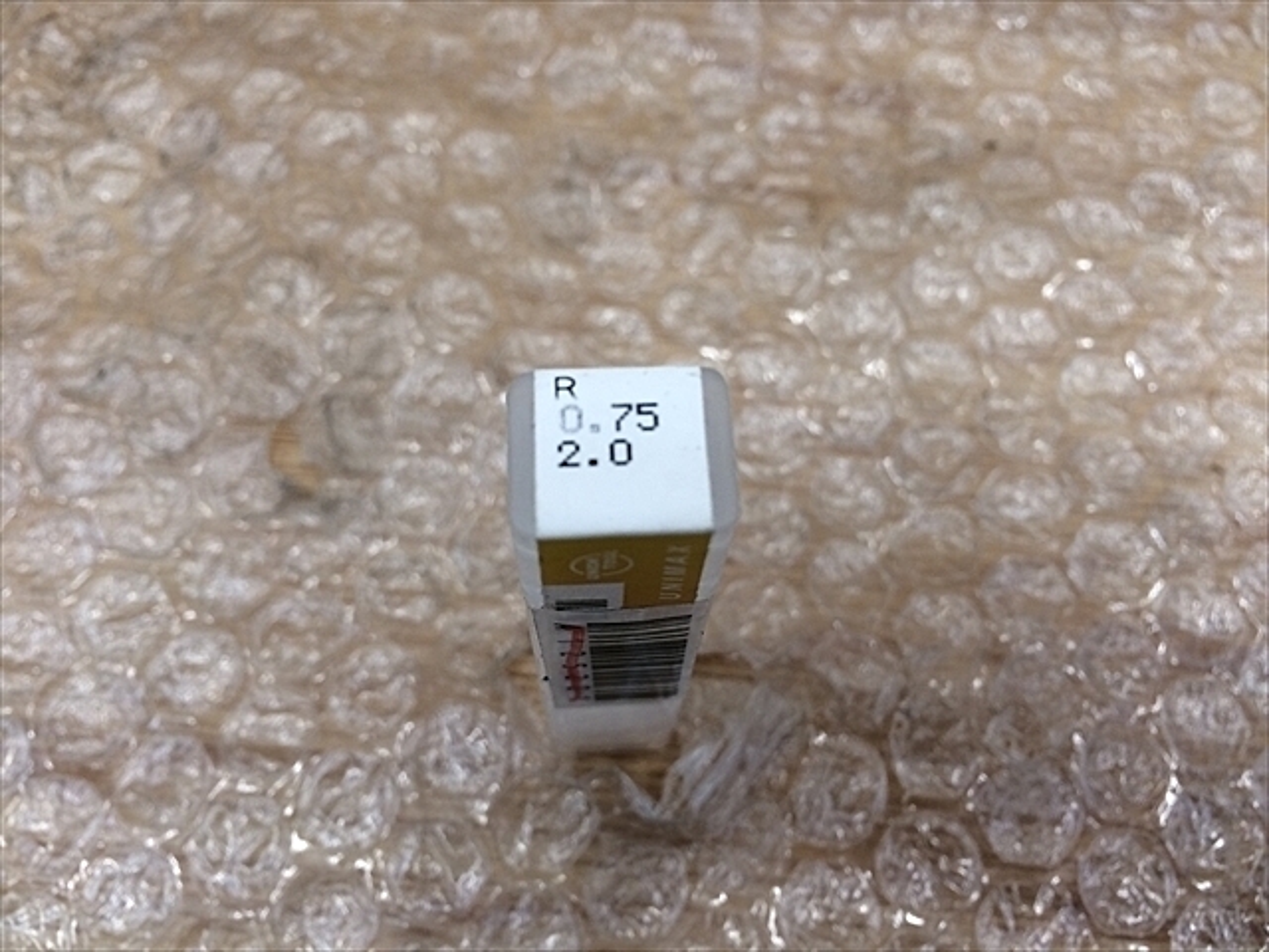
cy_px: 476
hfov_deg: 61.7
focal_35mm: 29
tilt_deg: -66.7
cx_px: 634
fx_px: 1063
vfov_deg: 48.2
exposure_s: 1/30
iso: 64
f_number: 2.2
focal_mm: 4.15
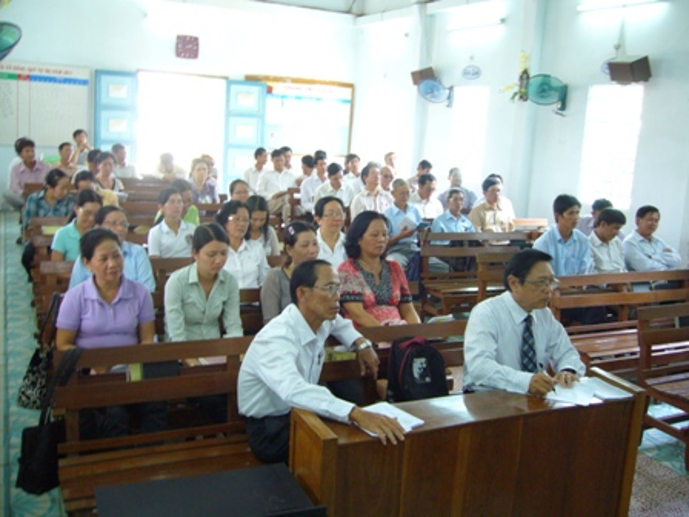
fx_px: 697
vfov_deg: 40.7
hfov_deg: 52.6
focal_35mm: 35
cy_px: 258
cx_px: 344
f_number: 2.8
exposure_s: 1/8
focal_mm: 5.8
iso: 125
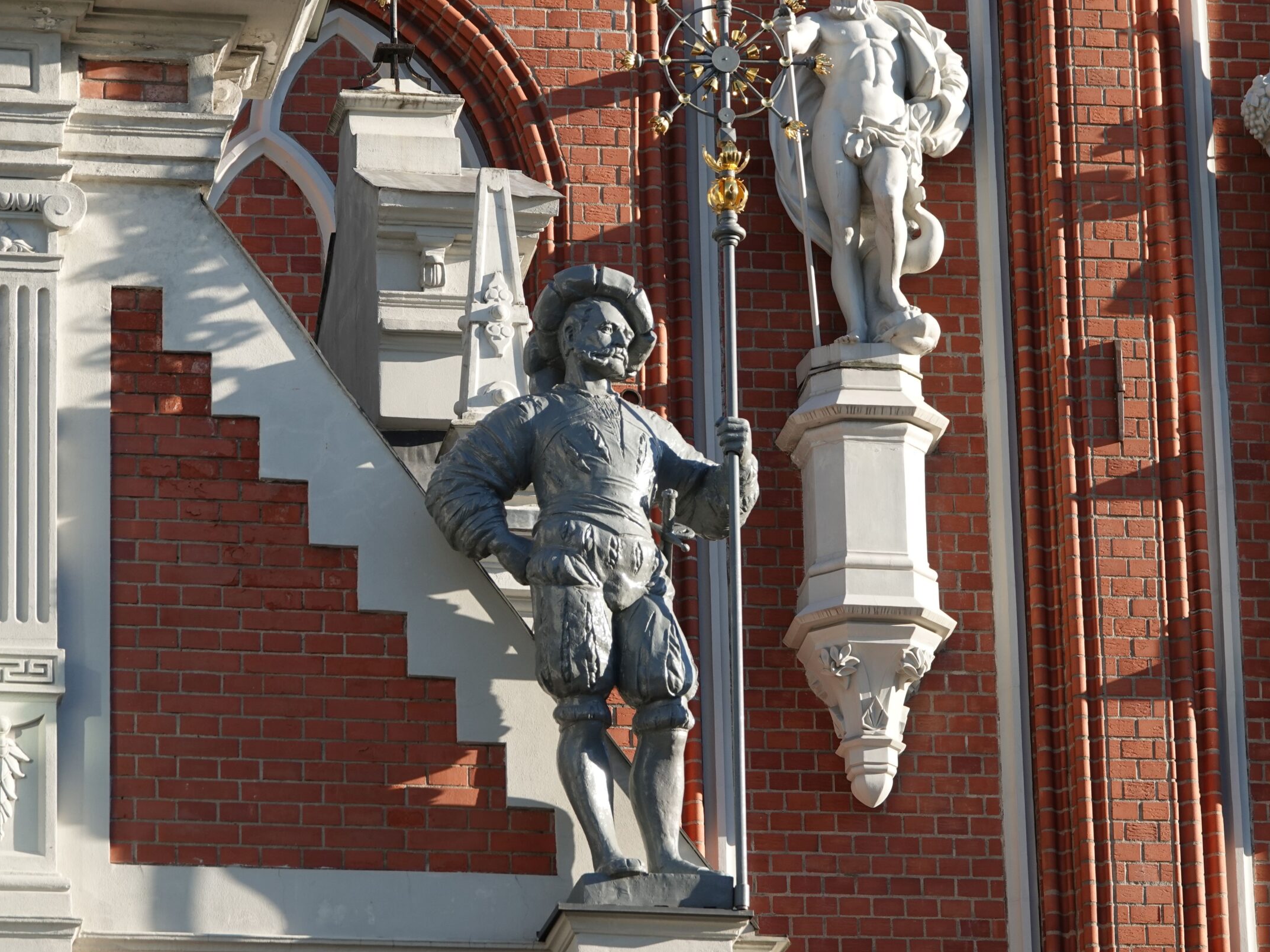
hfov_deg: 10.1
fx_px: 7153
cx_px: 611
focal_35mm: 195
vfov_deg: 7.6
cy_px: 485
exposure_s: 1/320
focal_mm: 62.39
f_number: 4
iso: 100
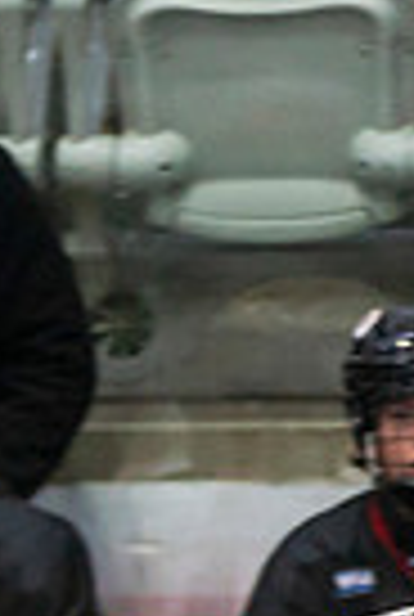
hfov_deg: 1.0
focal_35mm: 1337
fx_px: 22946
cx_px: 4
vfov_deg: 1.5
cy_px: 962
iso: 800
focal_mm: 185
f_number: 2.8
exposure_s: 1/640
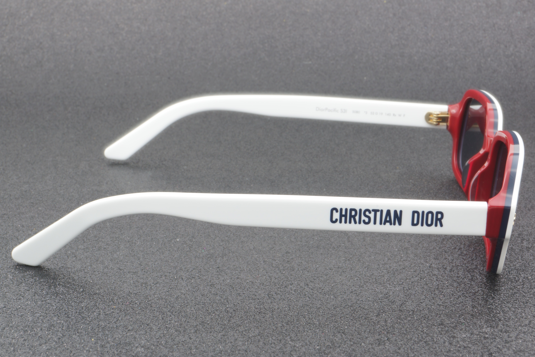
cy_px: 178
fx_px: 1114
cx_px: 268
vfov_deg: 18.2
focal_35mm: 75
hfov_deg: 27.0
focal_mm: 50
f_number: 29
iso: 100
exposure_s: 1.3
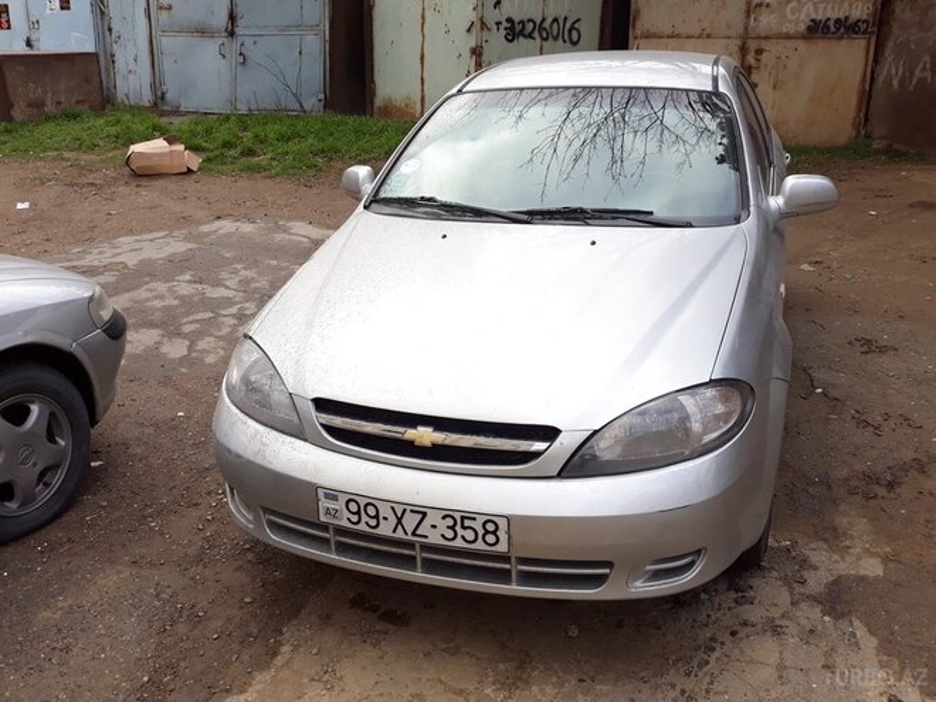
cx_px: 468
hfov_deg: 65.3
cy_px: 351
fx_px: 730
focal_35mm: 27
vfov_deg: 51.4
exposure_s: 1/193
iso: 40
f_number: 1.7
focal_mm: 3.71
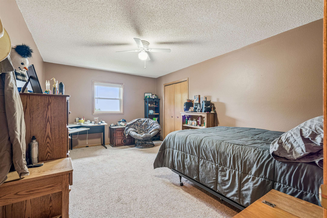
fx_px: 145
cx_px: 164
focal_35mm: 16
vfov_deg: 73.7
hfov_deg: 96.7
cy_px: 109
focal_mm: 16
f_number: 10
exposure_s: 1/2.5
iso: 250
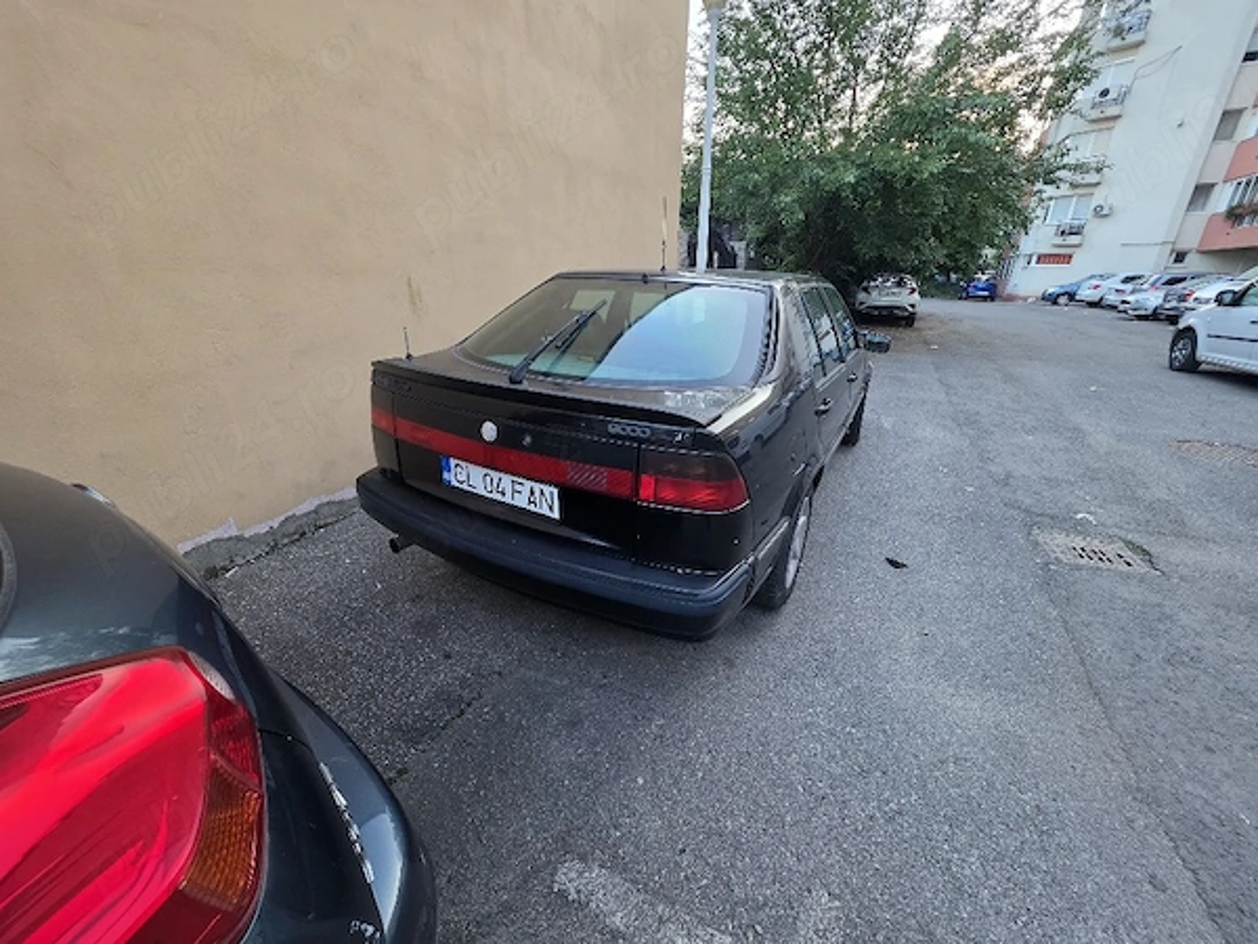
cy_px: 472
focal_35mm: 13
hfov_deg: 106.2
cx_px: 629
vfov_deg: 89.9
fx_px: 472
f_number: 1.9
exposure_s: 1/101
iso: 160
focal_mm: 2.2
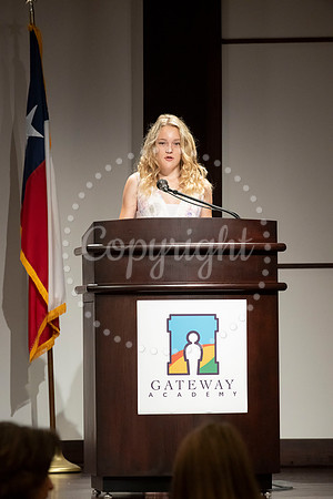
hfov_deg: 6.9
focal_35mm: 200
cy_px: 250
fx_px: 2775
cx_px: 166
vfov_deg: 10.3
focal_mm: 200
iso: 6400
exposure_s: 1/200
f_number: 7.1
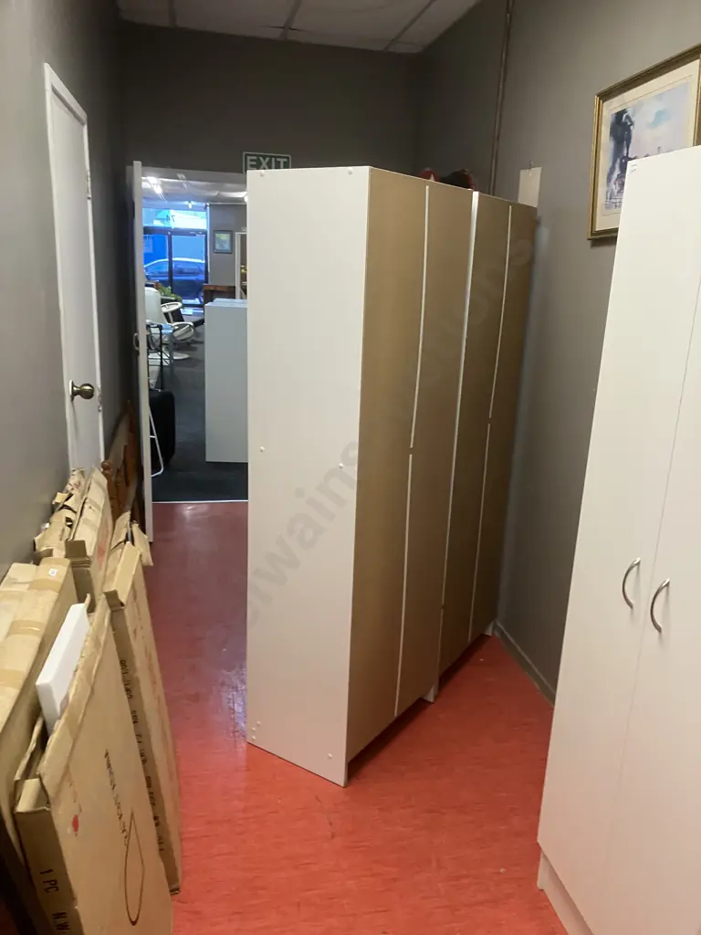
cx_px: 350
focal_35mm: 28
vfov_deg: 63.4
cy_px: 468
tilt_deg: -19.5
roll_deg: -4.3
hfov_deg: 49.7
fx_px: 756
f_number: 1.8
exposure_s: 1/50
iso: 160
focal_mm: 3.99
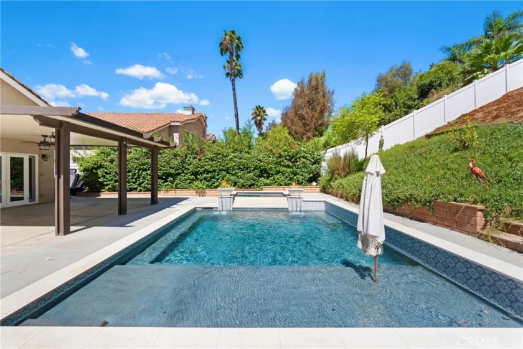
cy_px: 174
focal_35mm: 13
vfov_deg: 85.4
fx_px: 189
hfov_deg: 108.3
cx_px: 262
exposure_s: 1/100
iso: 250
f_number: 9
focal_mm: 13
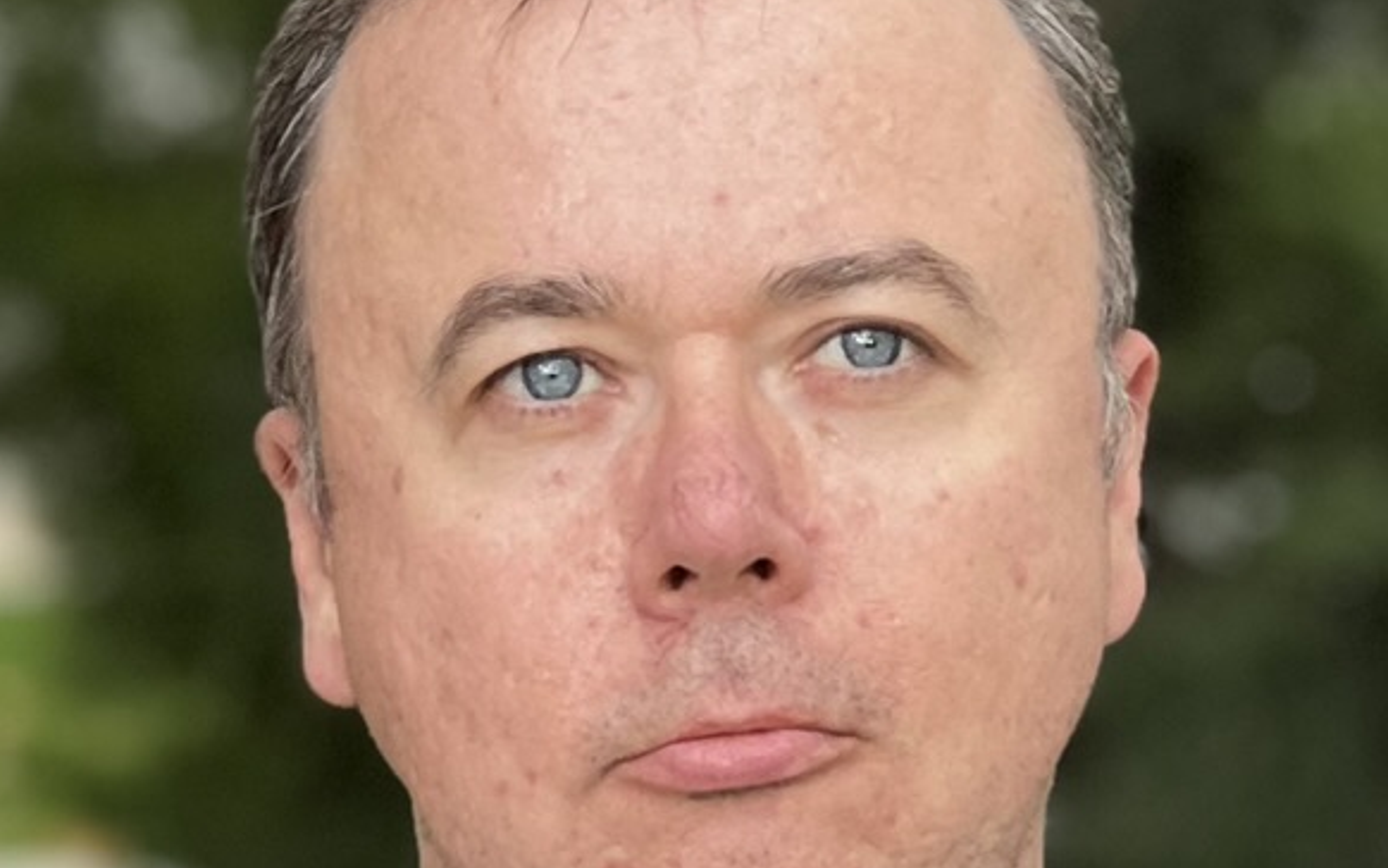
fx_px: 10859
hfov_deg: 7.3
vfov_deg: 4.6
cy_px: 1271
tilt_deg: -6.1
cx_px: 551
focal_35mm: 287
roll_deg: +0.8
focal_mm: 9
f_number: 2.8
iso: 125
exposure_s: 1/121
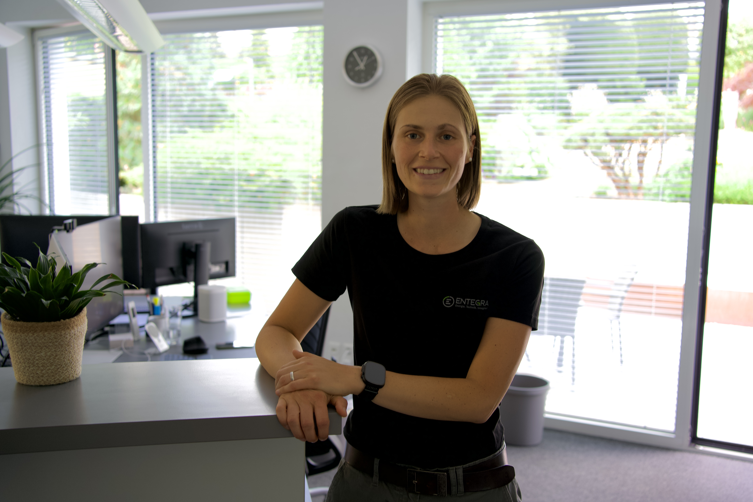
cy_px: 251
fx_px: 732
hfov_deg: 54.4
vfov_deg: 37.9
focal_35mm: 35
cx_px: 376
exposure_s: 1/60
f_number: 3.5
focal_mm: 35
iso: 160
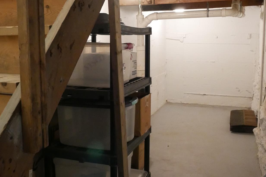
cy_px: 70
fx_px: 340
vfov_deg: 29.2
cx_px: 115
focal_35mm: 46
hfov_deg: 42.6
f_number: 4
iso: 3200
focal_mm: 12
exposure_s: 1/25
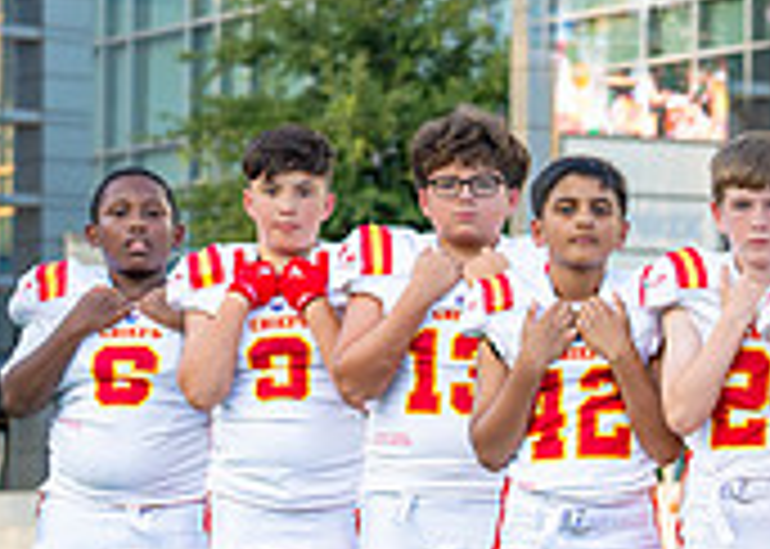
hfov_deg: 10.2
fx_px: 4175
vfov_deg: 7.5
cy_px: 522
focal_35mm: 191
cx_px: 1113
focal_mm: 50
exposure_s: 1/1600
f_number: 2.8
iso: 1000
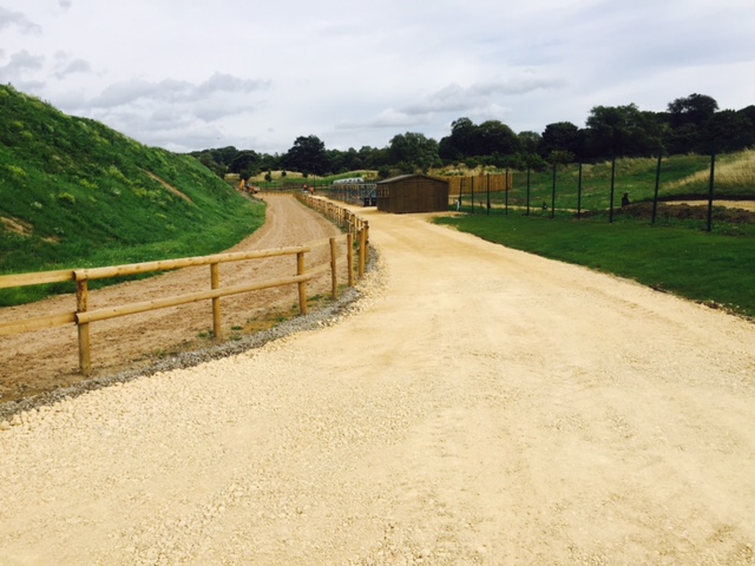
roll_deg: +0.2
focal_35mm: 29
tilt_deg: -8.8
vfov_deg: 48.2
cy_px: 283
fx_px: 633
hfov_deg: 61.7
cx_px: 378
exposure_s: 1/3049
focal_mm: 4.15
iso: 32
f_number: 2.2
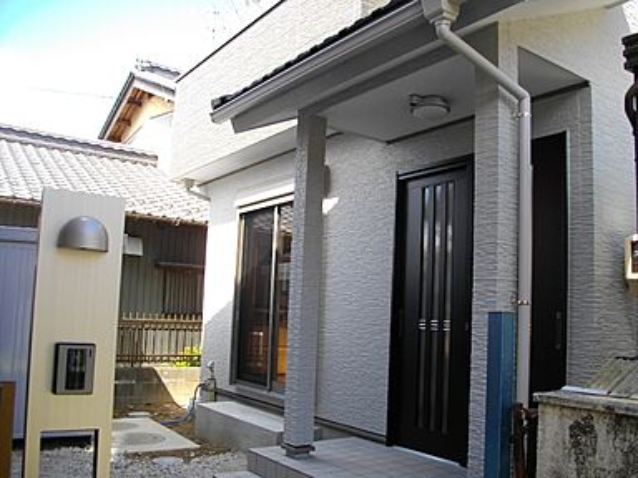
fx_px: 590
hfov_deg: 56.8
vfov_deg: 44.2
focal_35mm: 32
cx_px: 319
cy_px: 239
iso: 100
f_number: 2.9
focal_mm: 5.7
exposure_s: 1/200
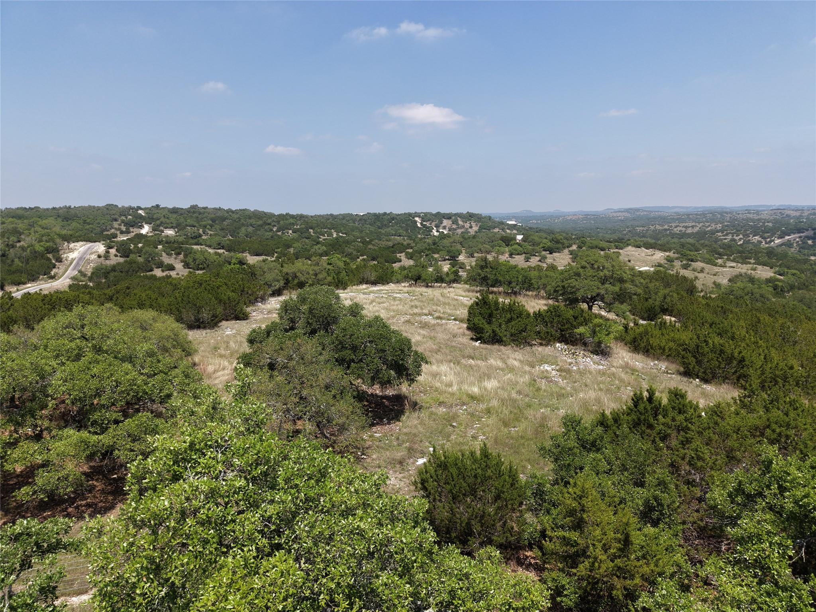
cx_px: 408
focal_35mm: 24
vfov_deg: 56.8
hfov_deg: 71.6
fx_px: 566
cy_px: 306
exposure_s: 1/3200
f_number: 1.8
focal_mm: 8.67
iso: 120
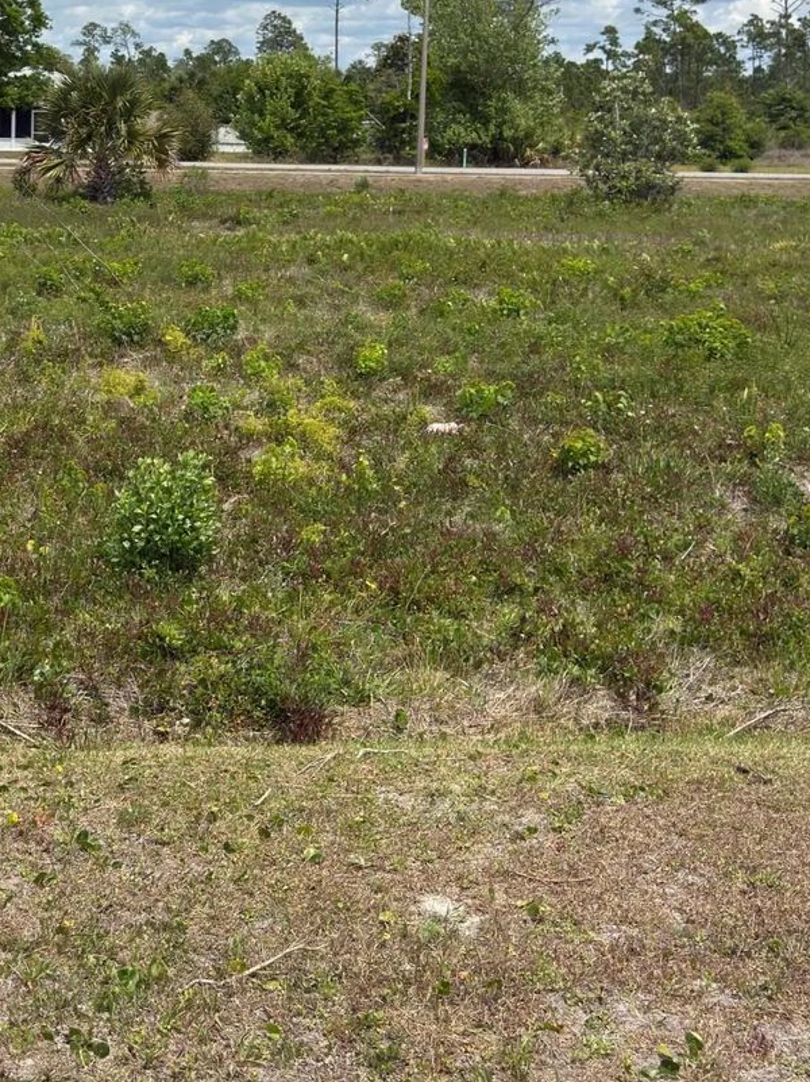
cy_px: 178
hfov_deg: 24.7
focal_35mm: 58
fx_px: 1811
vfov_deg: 32.1
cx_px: 132
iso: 64
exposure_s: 1/7463
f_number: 1.78
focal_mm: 6.76
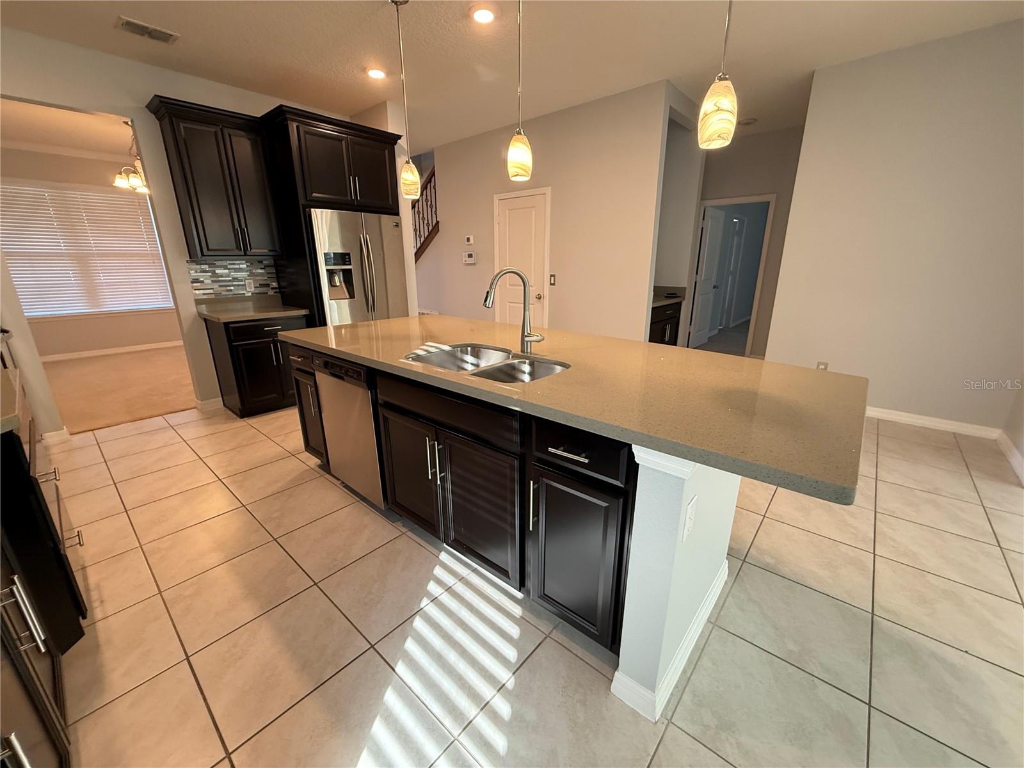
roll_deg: -0.1
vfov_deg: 85.7
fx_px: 414
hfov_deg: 102.1
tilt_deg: -15.5
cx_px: 512
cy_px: 384
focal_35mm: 14
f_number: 2.2
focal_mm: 2.22
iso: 320
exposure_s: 1/60
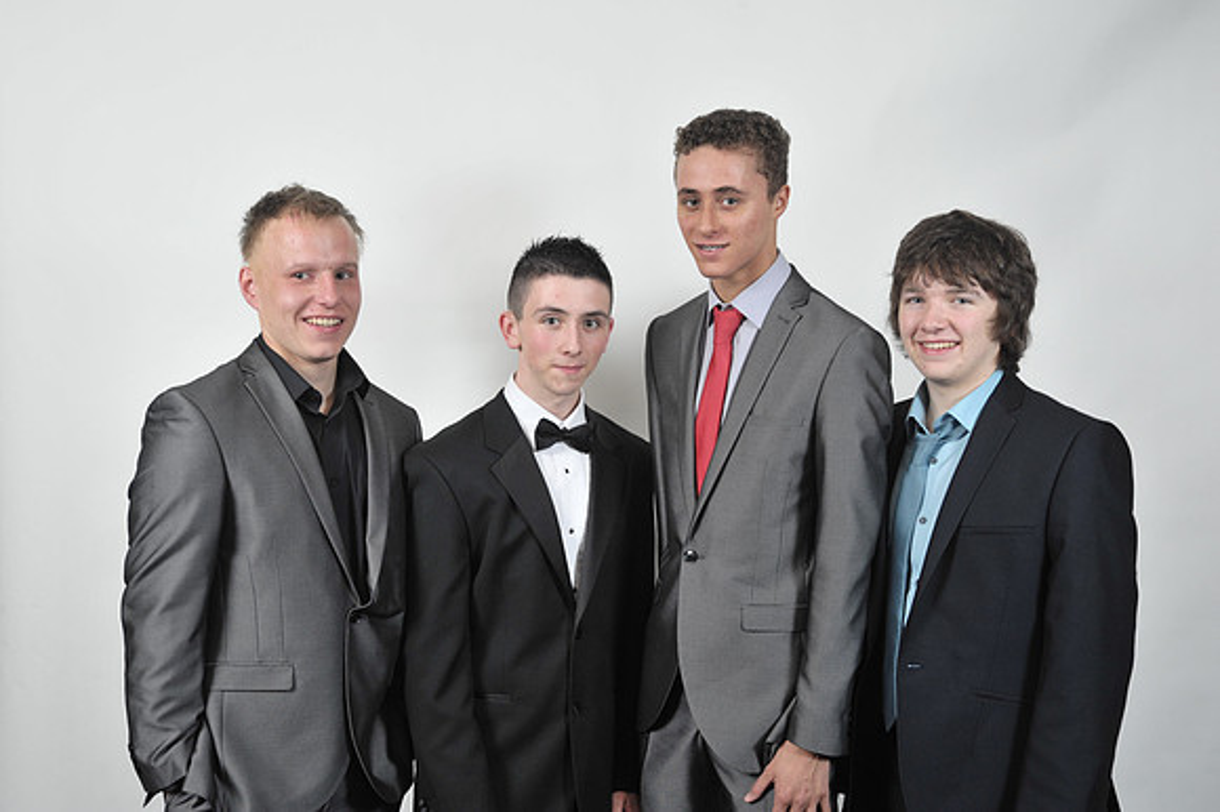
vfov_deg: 27.0
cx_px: 610
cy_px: 406
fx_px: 1693
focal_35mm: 50
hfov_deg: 39.6
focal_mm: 50
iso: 1000
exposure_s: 1/160
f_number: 7.1
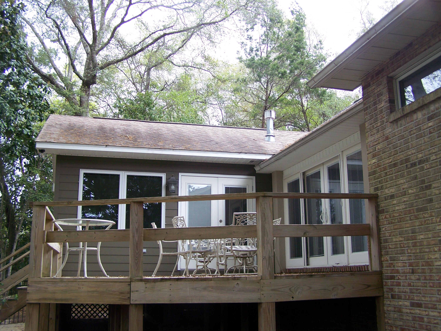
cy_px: 166
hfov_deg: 48.9
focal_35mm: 38
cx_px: 220
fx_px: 484
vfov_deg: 37.8
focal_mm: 6.3
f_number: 2.8
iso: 80
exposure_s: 1/200
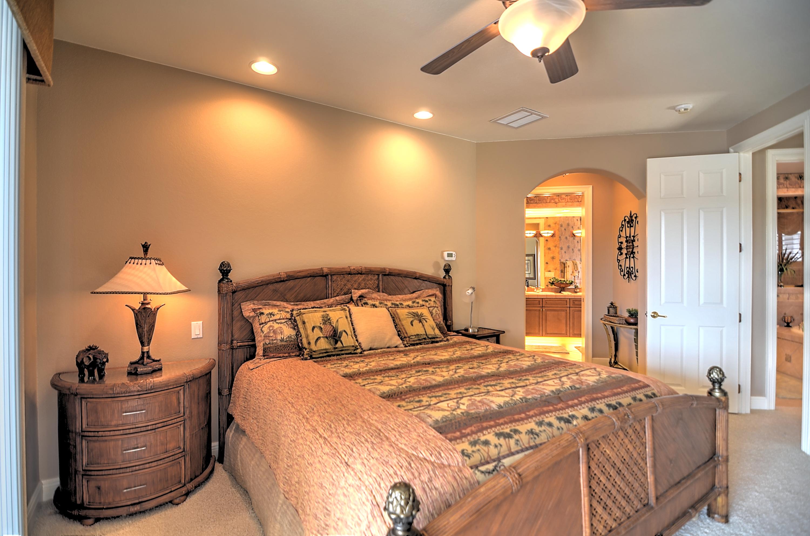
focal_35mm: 16
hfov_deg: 95.1
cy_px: 268
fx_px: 370
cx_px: 405
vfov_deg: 71.8
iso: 100
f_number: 2.8
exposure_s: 1/13
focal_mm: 11
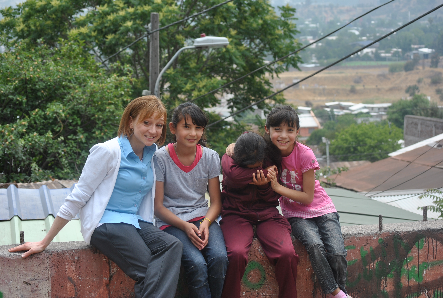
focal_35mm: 93
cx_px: 222
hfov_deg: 21.9
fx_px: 1147
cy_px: 149
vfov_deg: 14.8
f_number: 5.6
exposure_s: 1/500
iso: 125
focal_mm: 62
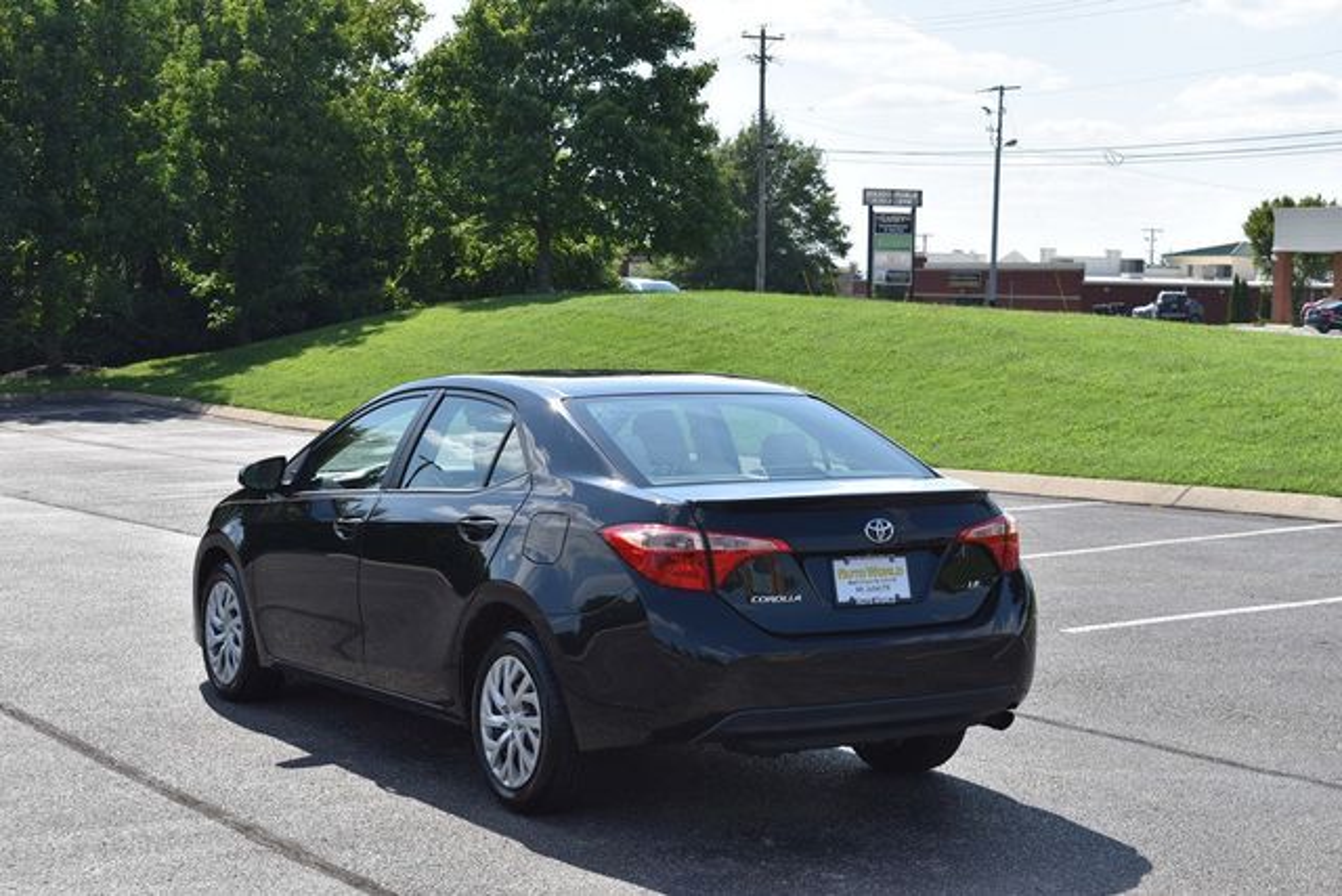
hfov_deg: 33.4
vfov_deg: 22.6
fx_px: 2237
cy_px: 448
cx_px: 671
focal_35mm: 60
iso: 100
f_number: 8
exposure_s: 1/250
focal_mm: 40
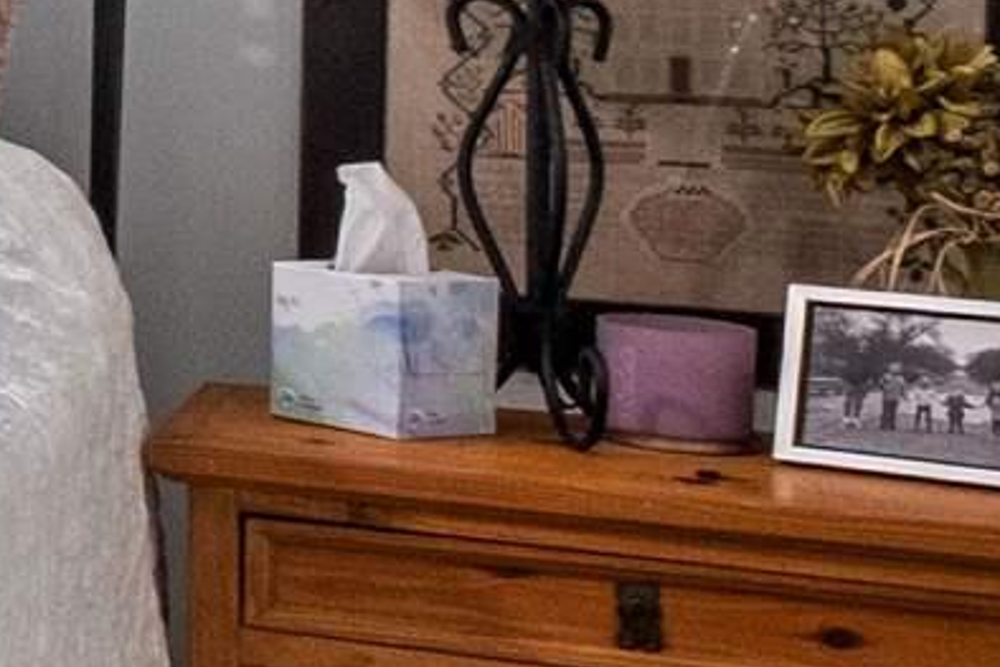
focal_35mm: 117
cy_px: -216
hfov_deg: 10.5
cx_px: -2183
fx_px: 3251
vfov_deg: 11.4
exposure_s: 1/2
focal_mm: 10
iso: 800
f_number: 8
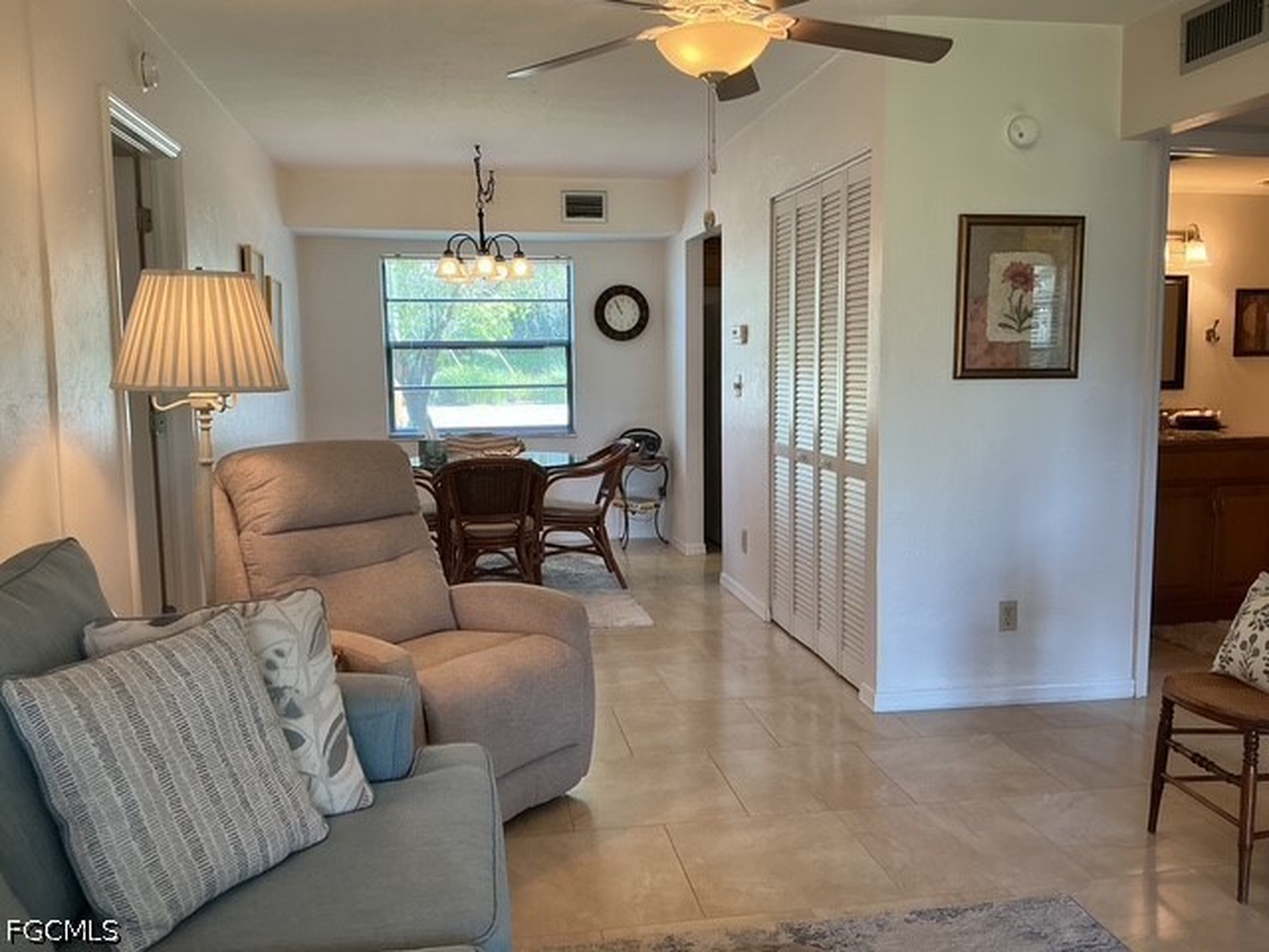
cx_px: 634
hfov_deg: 61.7
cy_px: 476
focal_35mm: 29
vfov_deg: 48.2
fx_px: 1063
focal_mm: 3
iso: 64
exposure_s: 1/60
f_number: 1.8
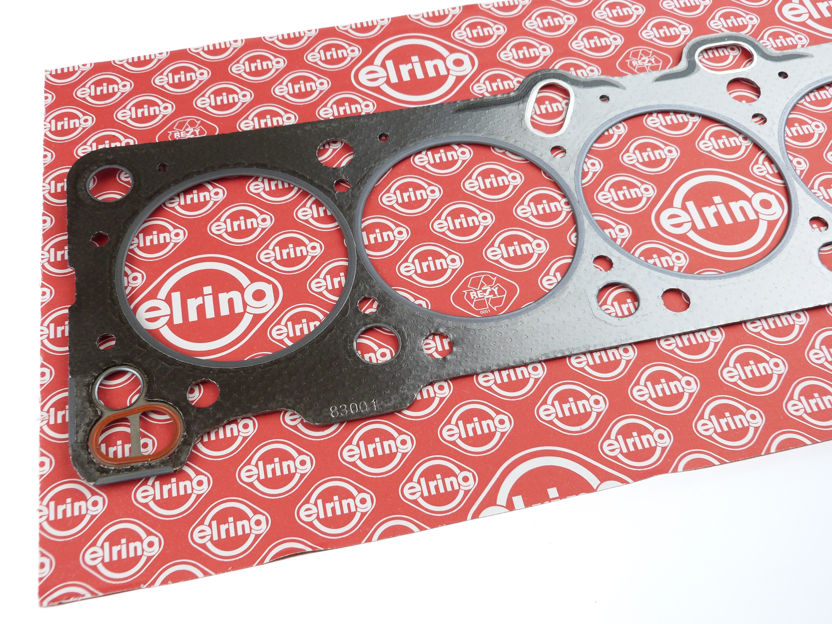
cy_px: 312
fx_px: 793
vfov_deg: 42.9
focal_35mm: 33
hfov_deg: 55.4
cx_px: 416
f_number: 3
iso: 100
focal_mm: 5.9
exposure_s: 1/100
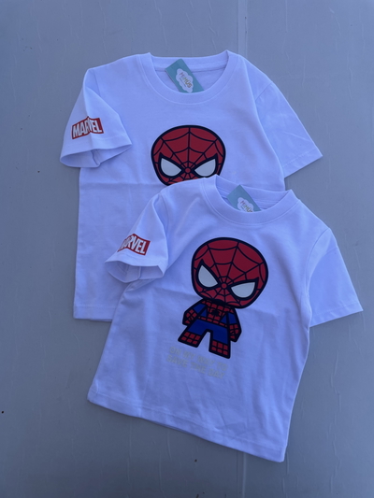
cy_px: 249
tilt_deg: -81.4
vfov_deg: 67.3
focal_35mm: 26
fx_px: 374
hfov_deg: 53.1
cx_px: 187
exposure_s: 1/1092
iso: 32
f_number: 1.6
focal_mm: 4.2
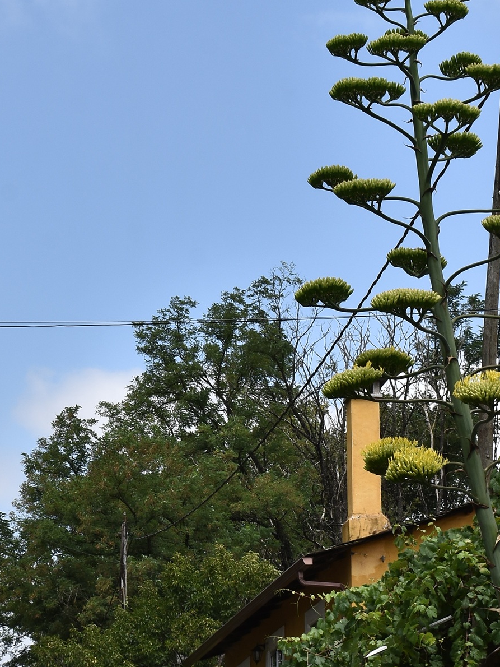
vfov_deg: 15.5
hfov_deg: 11.6
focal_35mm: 127
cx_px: 168
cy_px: 464
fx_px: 2449
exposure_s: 1/200
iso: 100
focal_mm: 35
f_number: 10
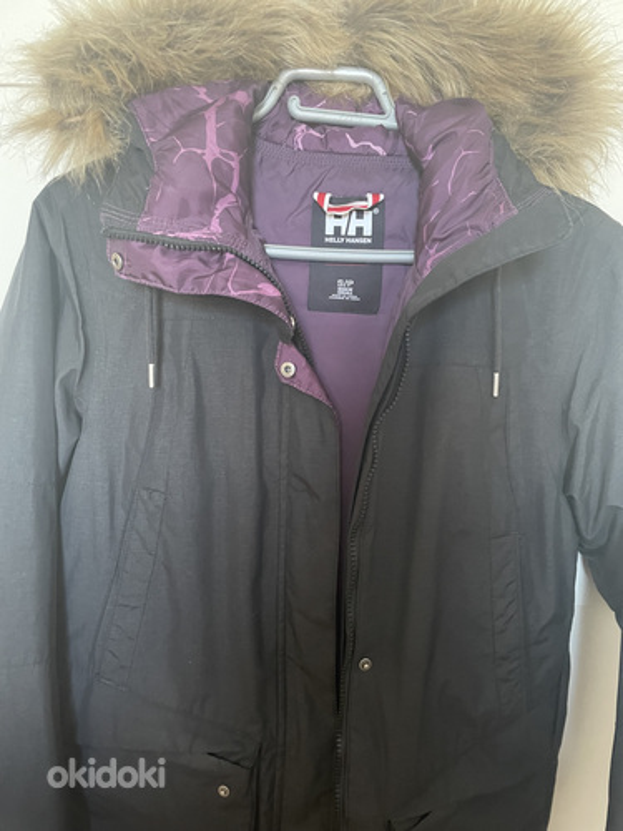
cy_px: 416
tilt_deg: -10.6
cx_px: 312
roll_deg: -1.0
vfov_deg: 67.3
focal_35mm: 26
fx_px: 624
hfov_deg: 53.1
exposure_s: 1/43
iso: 500
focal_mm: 4.2
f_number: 1.6
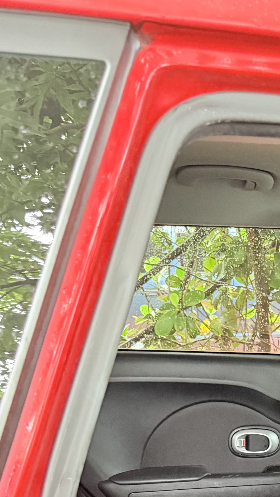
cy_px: 530
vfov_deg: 32.7
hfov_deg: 19.3
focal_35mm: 57
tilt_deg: -18.8
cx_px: 377
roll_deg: -0.4
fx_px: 752
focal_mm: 6.76
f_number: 1.78
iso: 800
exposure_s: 1/60
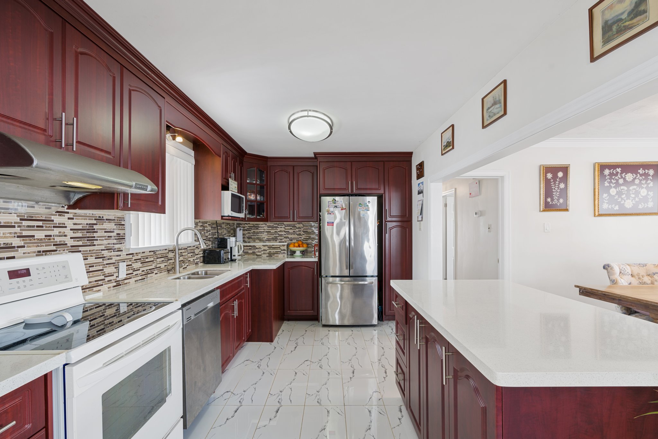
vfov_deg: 70.4
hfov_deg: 93.3
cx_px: 329
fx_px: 311
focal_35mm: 17
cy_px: 220
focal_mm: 17
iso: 100
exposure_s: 1.3
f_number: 8
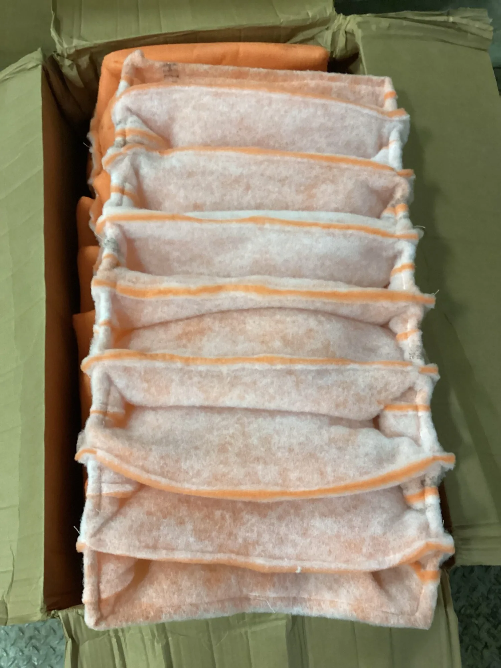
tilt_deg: -65.8
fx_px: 598
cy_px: 334
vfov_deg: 58.4
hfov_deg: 45.4
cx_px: 250
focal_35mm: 31
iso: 400
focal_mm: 3.3
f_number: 2.4
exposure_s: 1/40
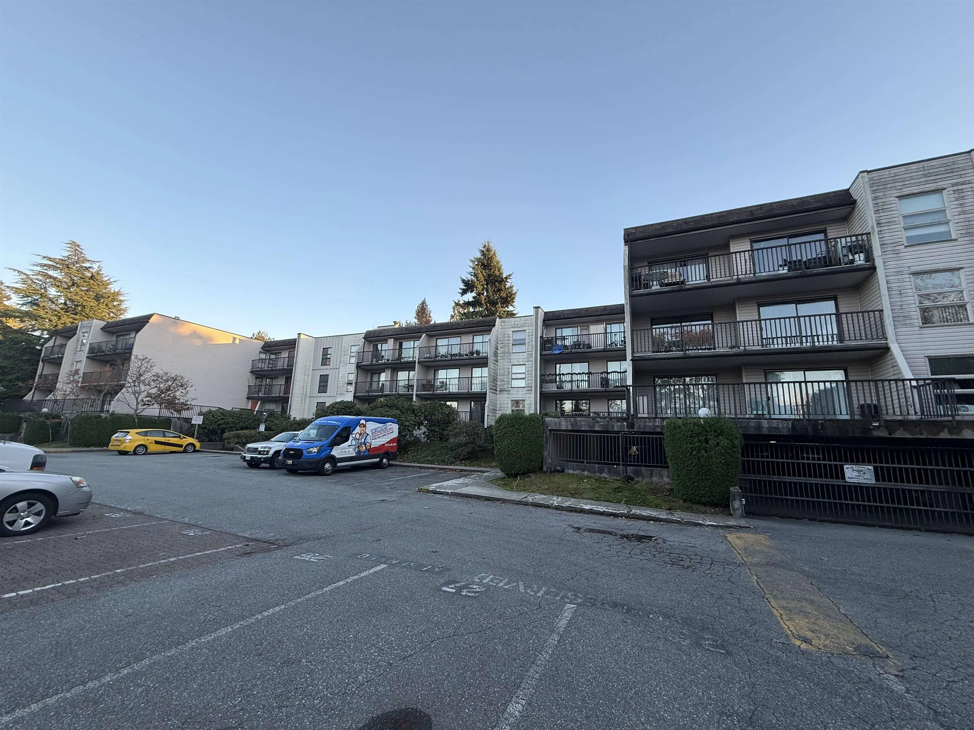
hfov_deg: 102.1
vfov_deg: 85.7
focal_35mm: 14
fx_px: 394
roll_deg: -1.8
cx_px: 487
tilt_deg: +10.8
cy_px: 365
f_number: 2.2
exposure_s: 1/187
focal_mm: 2.22
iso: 50
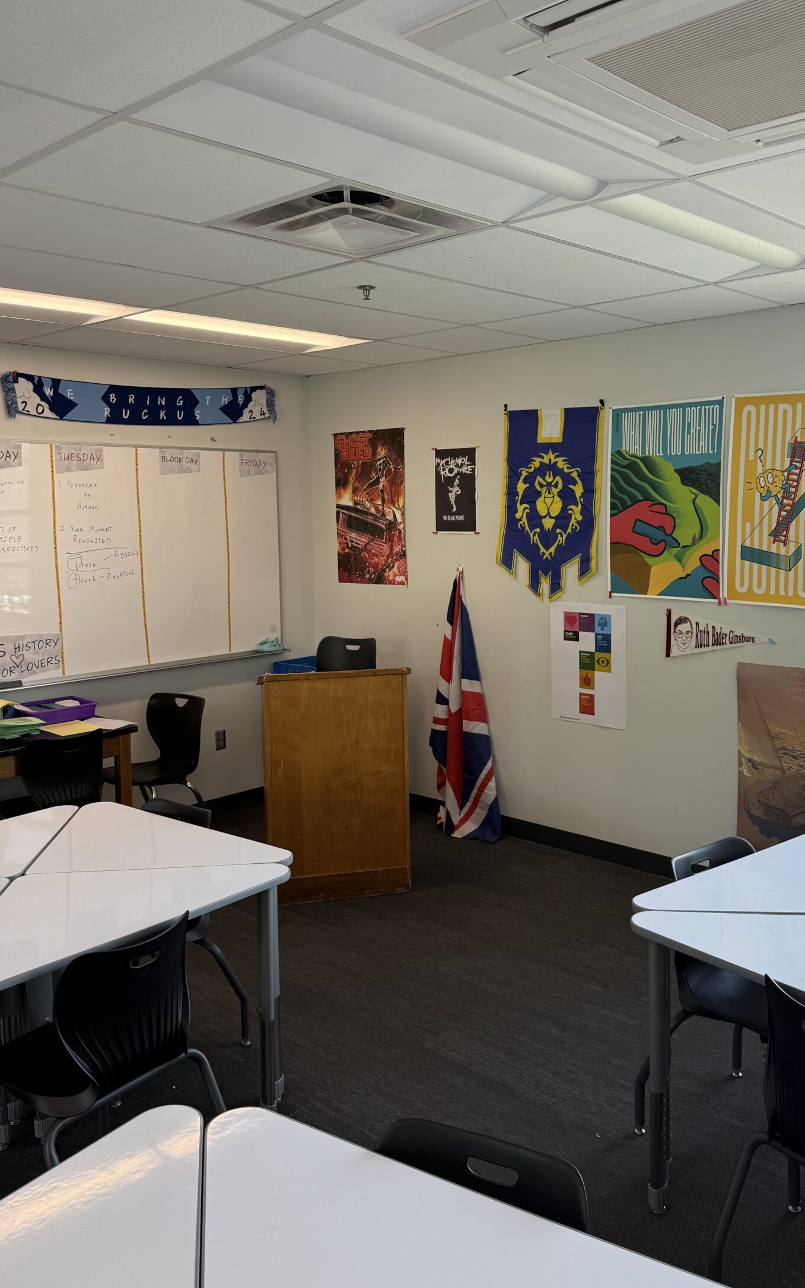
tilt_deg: -3.7
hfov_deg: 41.7
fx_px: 1053
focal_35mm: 30
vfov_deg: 62.8
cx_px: 469
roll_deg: +0.5
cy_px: 595
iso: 80
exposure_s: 1/175
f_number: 1.78
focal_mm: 6.76
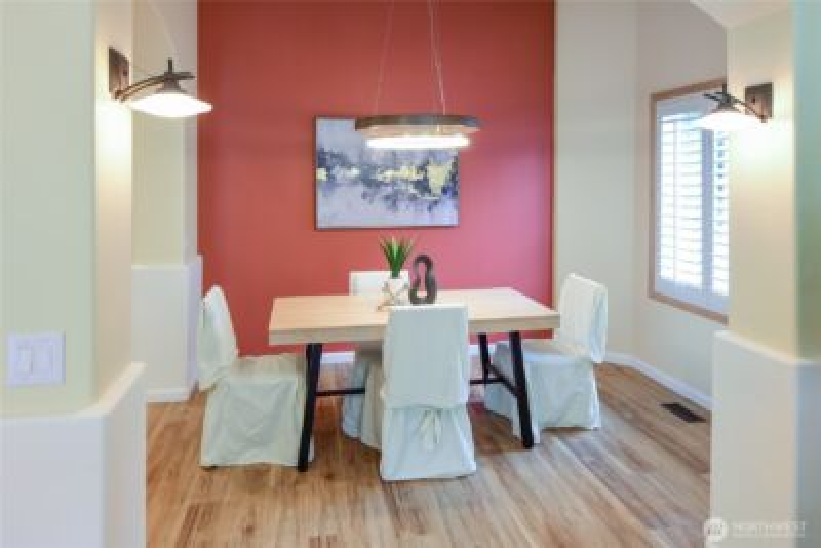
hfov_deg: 77.3
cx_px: 410
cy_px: 274
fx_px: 513
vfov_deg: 56.2
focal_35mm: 22
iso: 125
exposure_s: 1
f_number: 13
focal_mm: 15
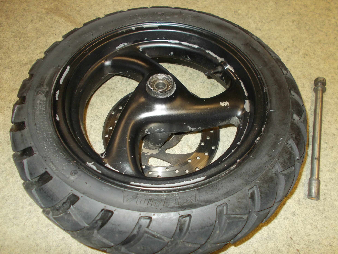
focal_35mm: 27
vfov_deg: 51.3
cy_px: 123
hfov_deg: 65.3
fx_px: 264
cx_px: 170
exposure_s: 1/25
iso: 200
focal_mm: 4.6
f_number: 3.2
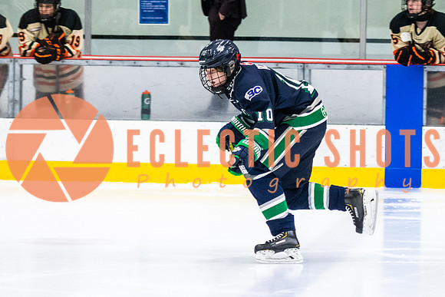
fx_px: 3169
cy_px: 88
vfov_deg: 5.4
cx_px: 234
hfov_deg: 8.0
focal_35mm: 256
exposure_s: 1/640
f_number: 2.8
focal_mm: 95
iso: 2000
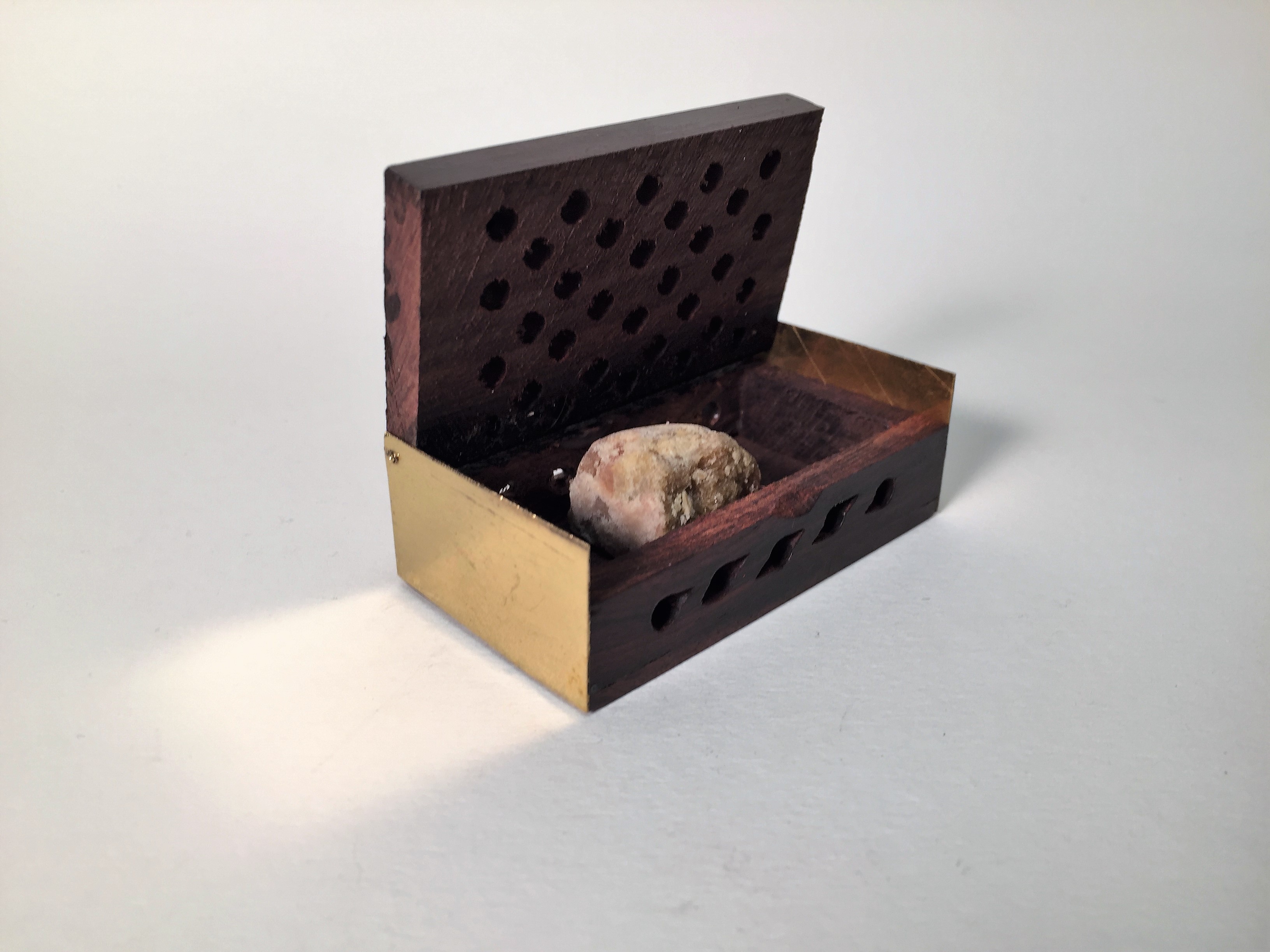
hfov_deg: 61.7
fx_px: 1064
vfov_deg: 48.2
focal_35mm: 29
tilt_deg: -21.6
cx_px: 635
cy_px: 476
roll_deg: -1.1
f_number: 2.2
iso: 32
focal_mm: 4.15
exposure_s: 1/50
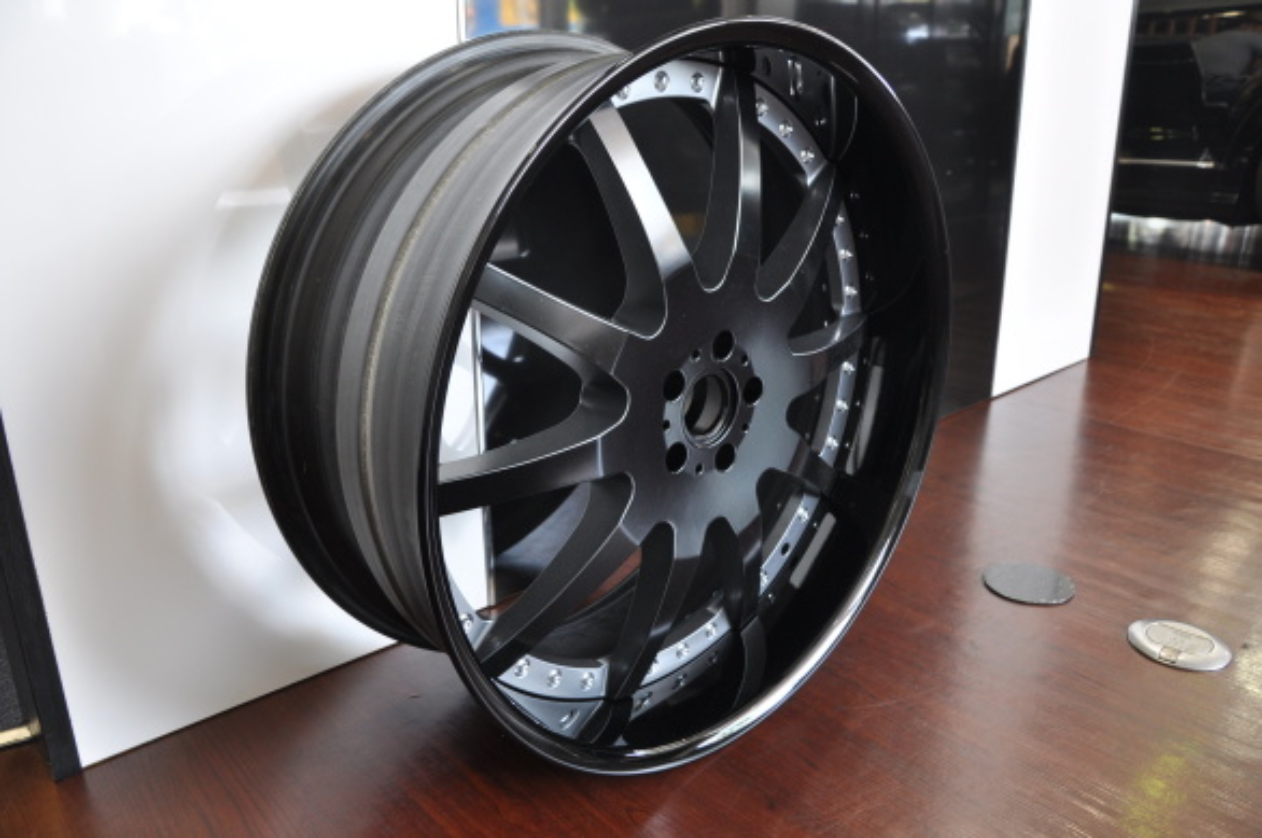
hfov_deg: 67.5
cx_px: 631
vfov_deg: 47.8
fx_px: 945
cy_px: 419
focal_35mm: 27
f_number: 5.6
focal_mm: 18
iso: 400
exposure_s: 1/30
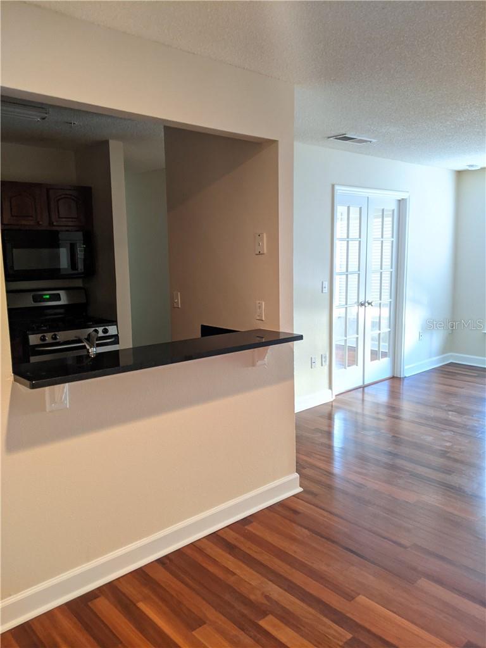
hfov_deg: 51.4
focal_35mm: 27
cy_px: 324
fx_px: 505
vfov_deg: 65.3
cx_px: 243
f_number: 1.8
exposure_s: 1/24
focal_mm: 4.44
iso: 340
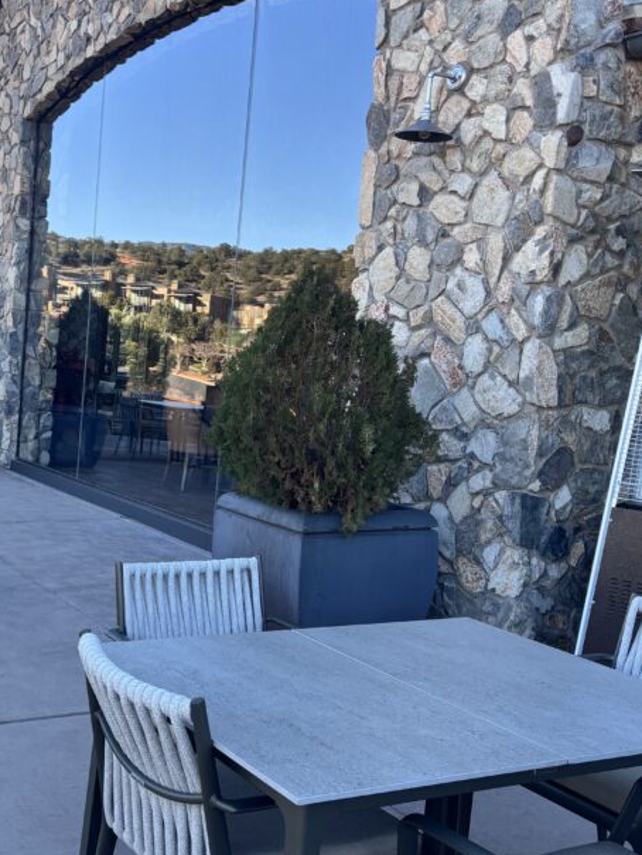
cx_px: 132
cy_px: 432
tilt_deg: -5.1
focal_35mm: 44
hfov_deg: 32.0
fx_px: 1088
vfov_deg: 42.9
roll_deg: -4.9
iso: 50
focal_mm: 5.96
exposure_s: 1/458
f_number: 1.6
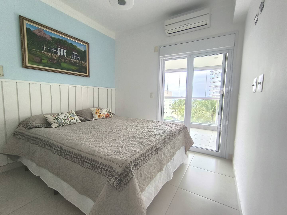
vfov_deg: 78.1
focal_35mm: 16
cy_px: 108
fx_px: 133
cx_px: 144
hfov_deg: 94.5
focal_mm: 1.65
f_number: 2.2
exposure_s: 1/120
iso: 80
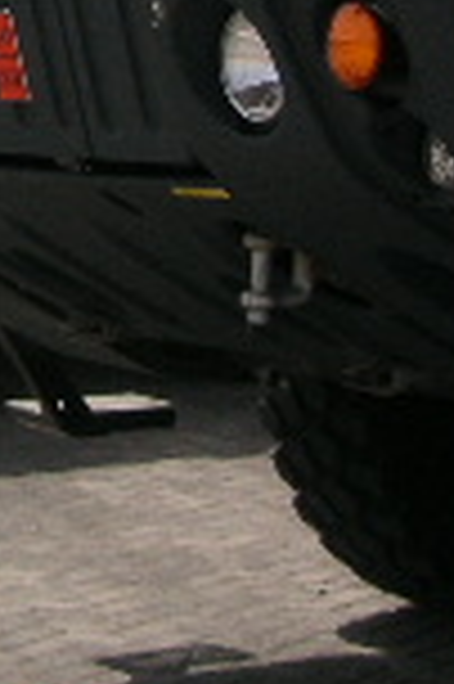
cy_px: -117
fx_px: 3071
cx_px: -342
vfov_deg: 12.4
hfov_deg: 8.2
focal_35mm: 162
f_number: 6.7
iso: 50
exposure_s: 1/180
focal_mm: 6.1
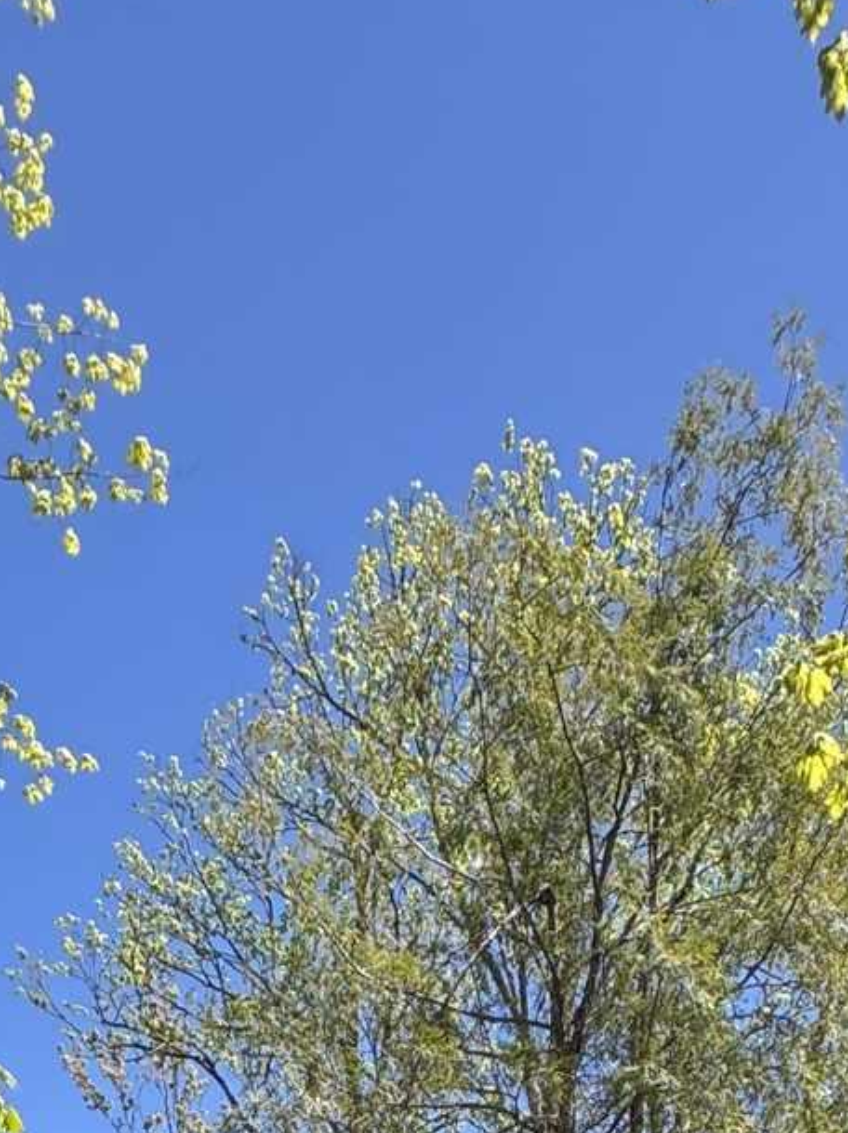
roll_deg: +1.9
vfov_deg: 21.4
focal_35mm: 53
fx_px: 1733
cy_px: 2093
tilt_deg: -2.9
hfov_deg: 27.5
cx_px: 439
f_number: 2.2
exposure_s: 1/335
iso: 40
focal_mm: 2.22
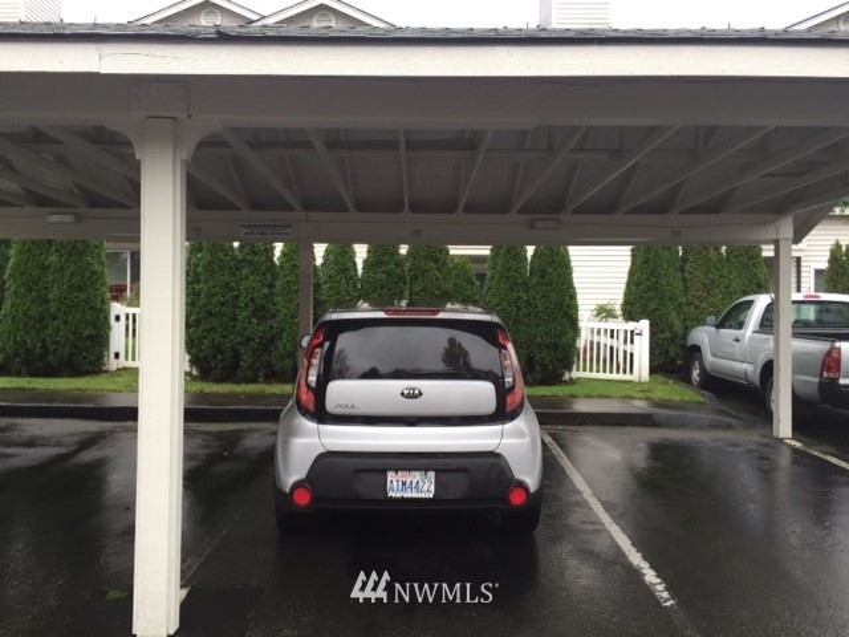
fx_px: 711
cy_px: 318
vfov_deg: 48.2
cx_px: 424
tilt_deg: +2.2
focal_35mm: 29
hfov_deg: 61.7
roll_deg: -1.4
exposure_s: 1/60
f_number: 2.2
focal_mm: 4.15
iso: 32
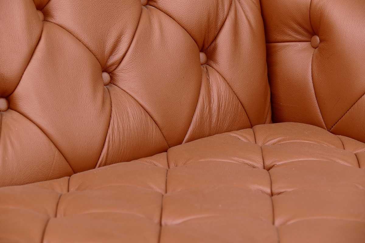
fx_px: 1511
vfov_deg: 9.2
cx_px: 182
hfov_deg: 13.8
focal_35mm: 149
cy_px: 122
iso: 125
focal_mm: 54.2
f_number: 3.9
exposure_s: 1/2
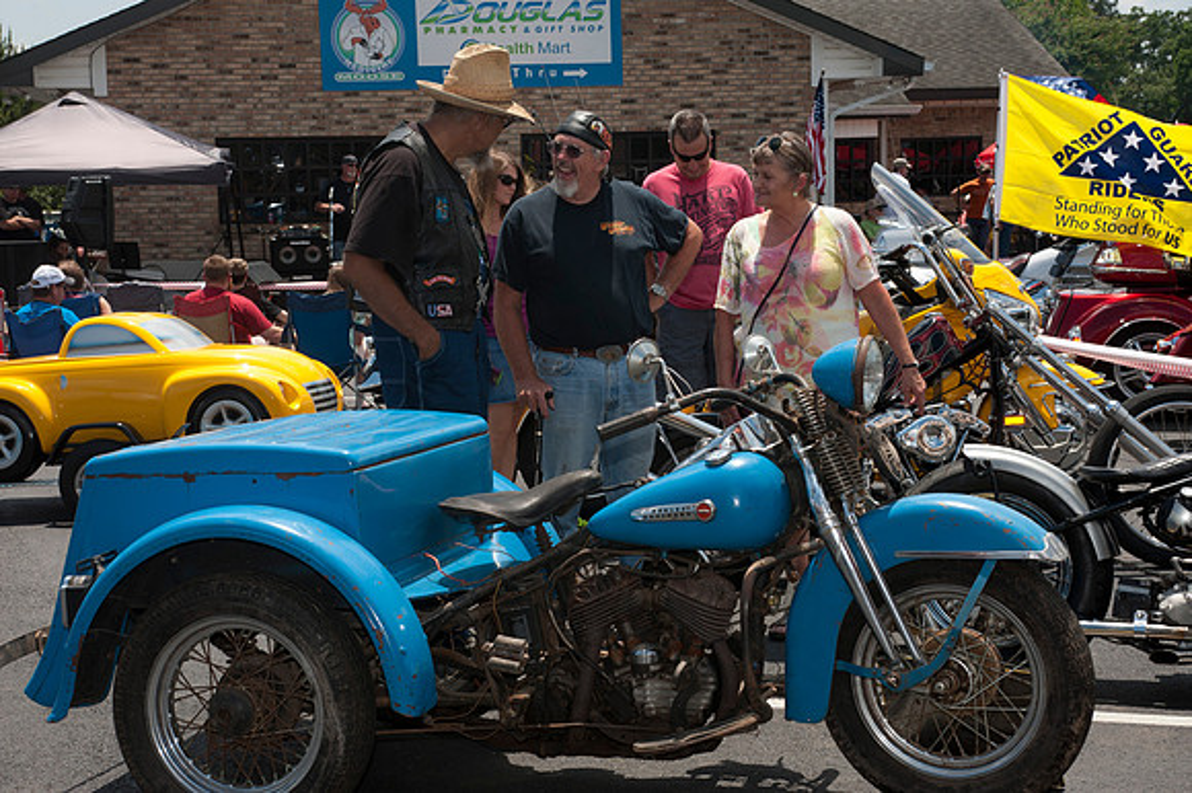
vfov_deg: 21.9
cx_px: 596
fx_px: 2052
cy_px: 396
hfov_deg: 32.4
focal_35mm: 62
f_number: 13
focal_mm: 62
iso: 200
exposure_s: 1/250
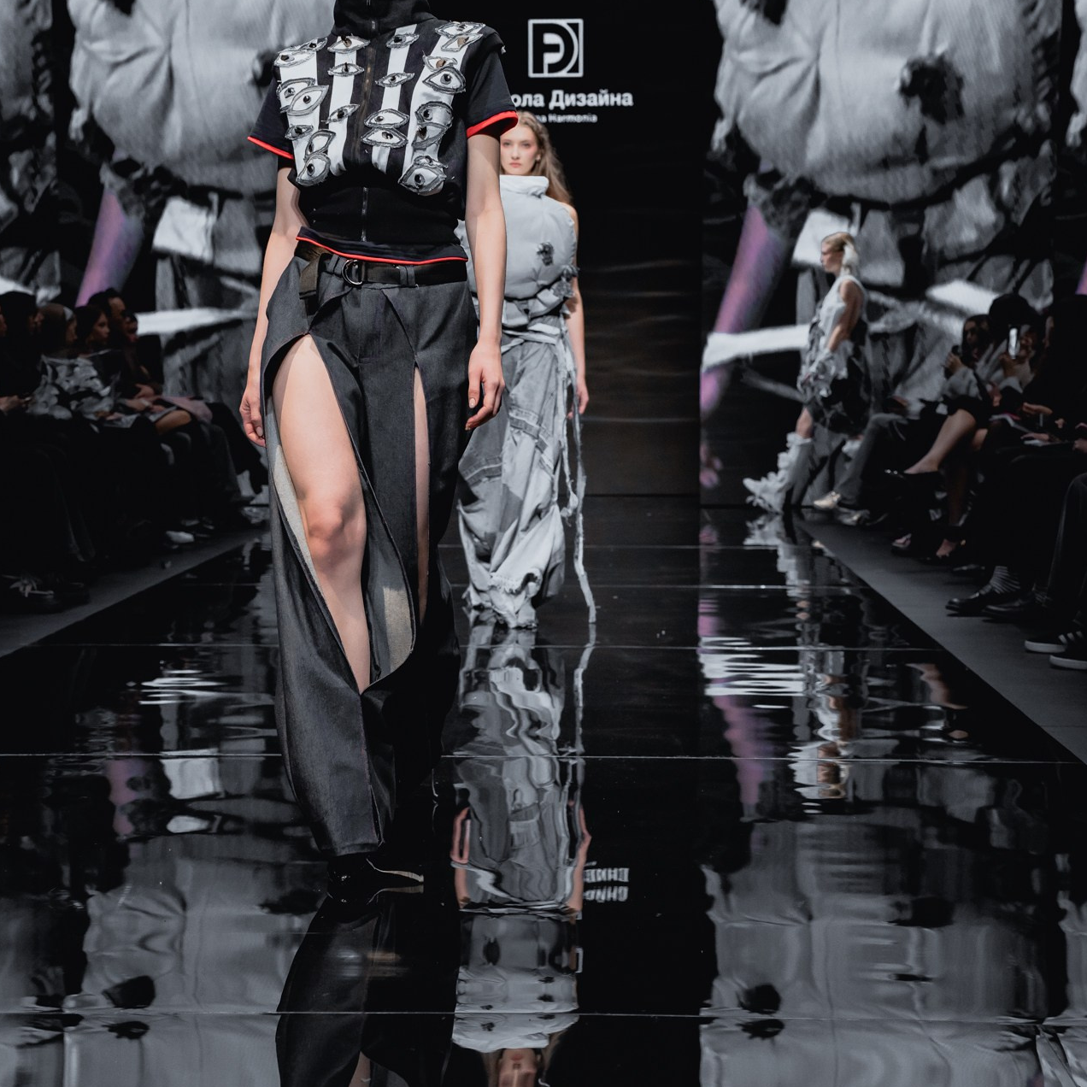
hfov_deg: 29.1
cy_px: 509
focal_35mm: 59
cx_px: 542
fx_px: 2096
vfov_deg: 29.1
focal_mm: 46
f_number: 4.5
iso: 2000
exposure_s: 1/250
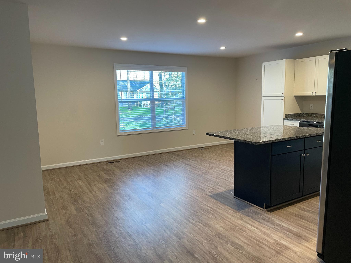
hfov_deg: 67.3
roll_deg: +1.6
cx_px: 176
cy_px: 132
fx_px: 264
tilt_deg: -7.7
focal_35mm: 26
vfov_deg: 53.1
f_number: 1.6
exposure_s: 1/60
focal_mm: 4.2
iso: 100
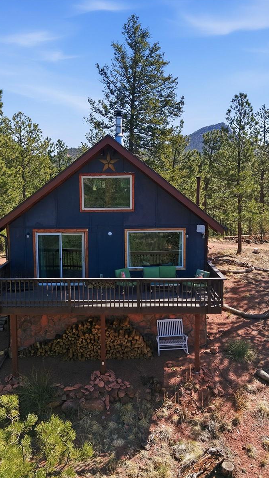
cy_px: 238
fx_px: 444
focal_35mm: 35
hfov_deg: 33.6
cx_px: 111
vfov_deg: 56.6
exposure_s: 1/5000
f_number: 1.8
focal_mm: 8.7
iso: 230
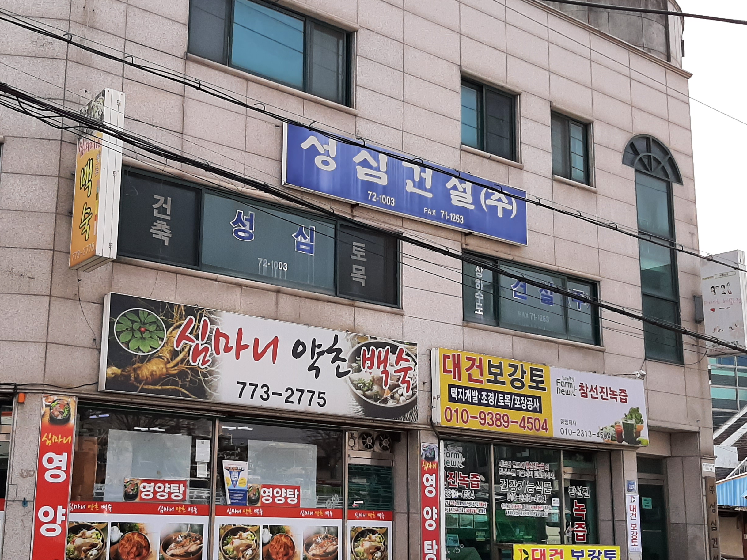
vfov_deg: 33.5
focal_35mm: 43
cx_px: 288
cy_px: 324
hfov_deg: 43.6
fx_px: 928
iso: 40
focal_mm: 3.93
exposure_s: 1/1965
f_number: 1.7
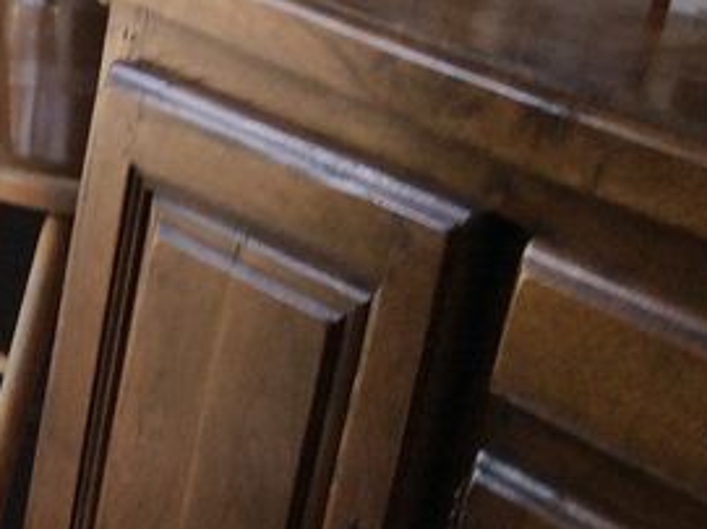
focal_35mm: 118
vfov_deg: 12.2
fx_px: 2409
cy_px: 679
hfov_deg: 14.7
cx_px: -540
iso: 50
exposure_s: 1/100
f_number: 2.4
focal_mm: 3.3
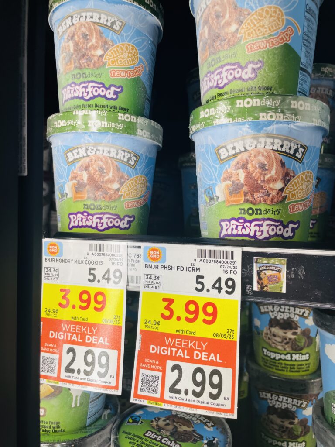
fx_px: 335
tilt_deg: -1.5
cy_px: 224
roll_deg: -1.5
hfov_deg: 53.1
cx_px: 168
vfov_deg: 67.3
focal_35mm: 26
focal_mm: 4.2
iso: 32
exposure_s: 1/123
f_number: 1.6
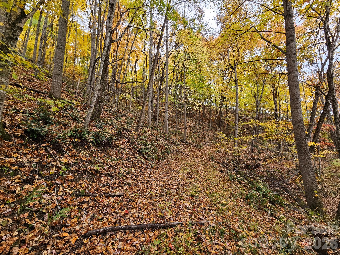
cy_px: 128
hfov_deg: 106.2
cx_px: 170
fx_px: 128
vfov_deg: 89.9
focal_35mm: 13
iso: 50
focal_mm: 2.2
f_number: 2.2
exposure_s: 1/166
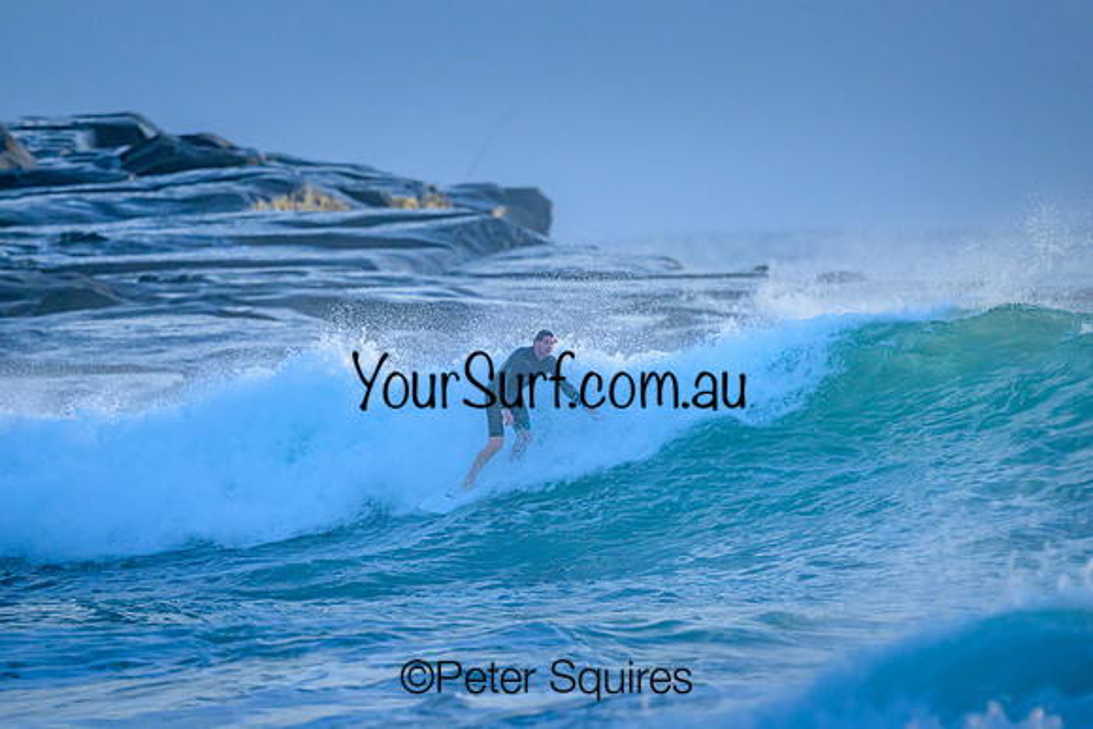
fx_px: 24293
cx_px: 546
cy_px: 364
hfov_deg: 2.6
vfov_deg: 1.7
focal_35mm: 800
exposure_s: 1/2500
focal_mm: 800
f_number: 6.3
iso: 2200
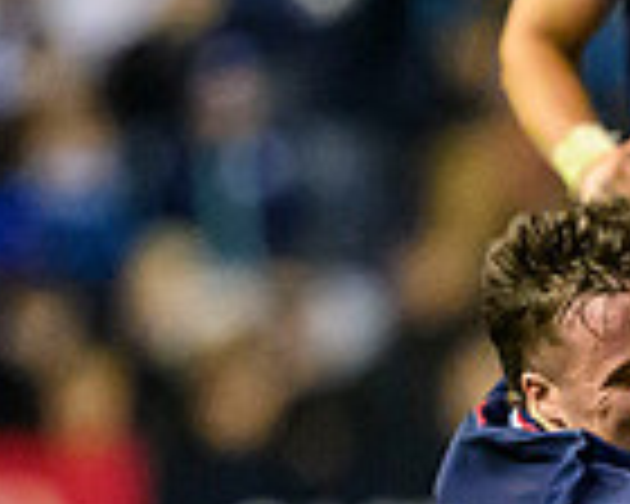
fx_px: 50940
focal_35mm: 2732
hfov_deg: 0.7
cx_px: 1134
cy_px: 708
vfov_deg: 0.6
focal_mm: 400
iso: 10000
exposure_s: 1/2000
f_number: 2.8
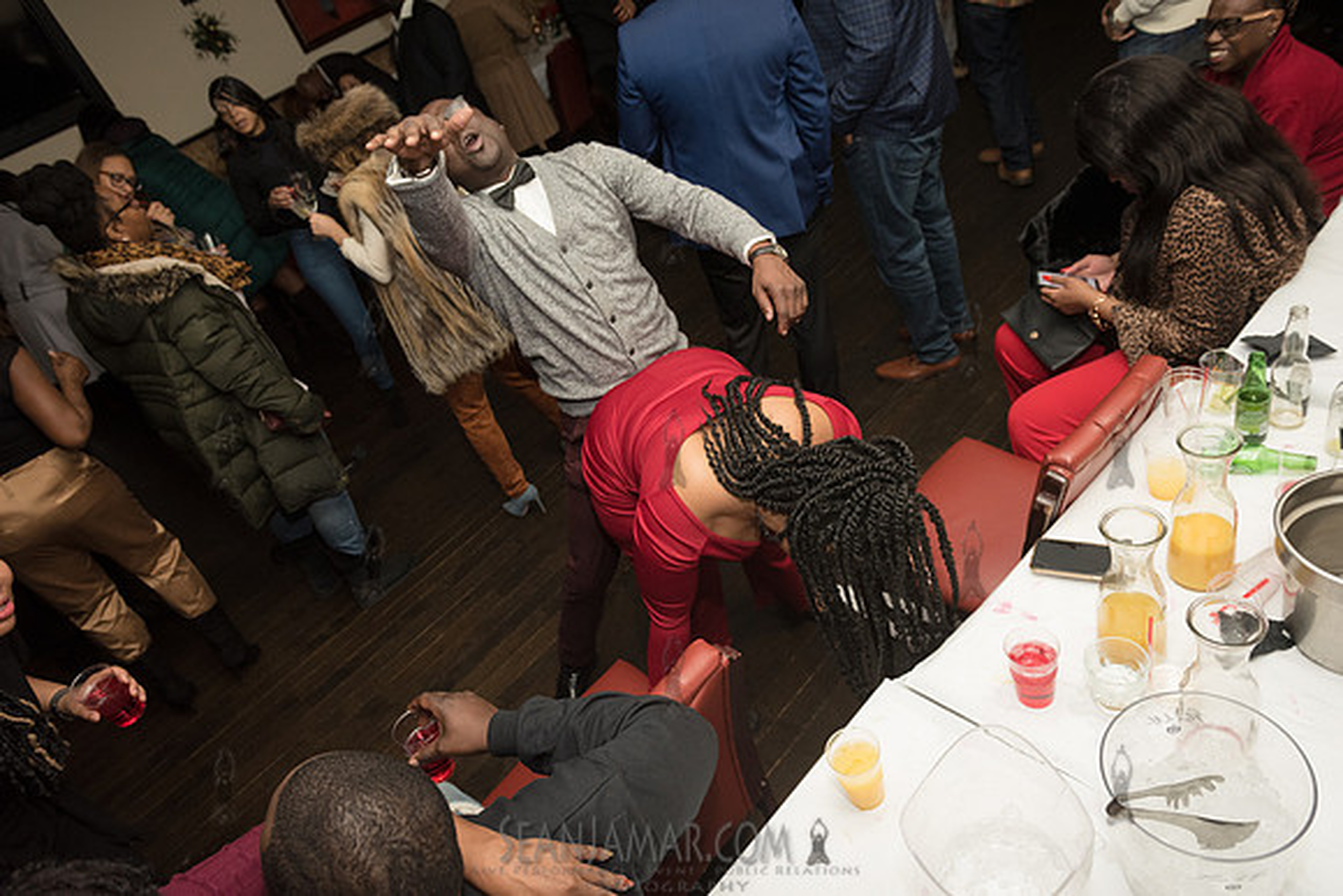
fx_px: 896
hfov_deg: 73.7
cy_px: 448
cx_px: 672
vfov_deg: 53.2
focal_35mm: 24
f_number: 4.5
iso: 2000
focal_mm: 24
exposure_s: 1/250
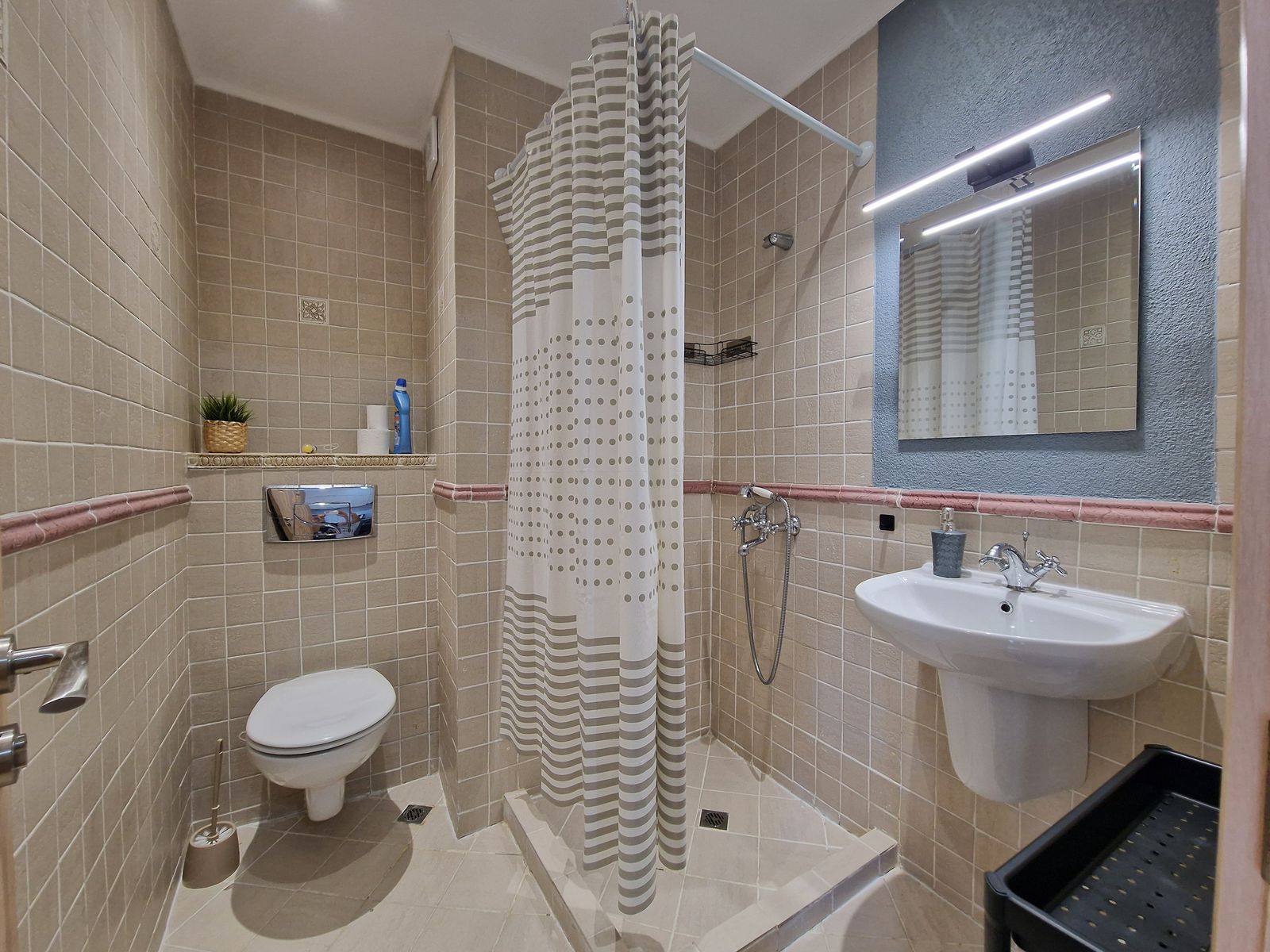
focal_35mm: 13
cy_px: 476
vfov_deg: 89.9
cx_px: 635
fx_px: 477
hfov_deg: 106.2
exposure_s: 1/50
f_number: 2.2
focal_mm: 2.2
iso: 250
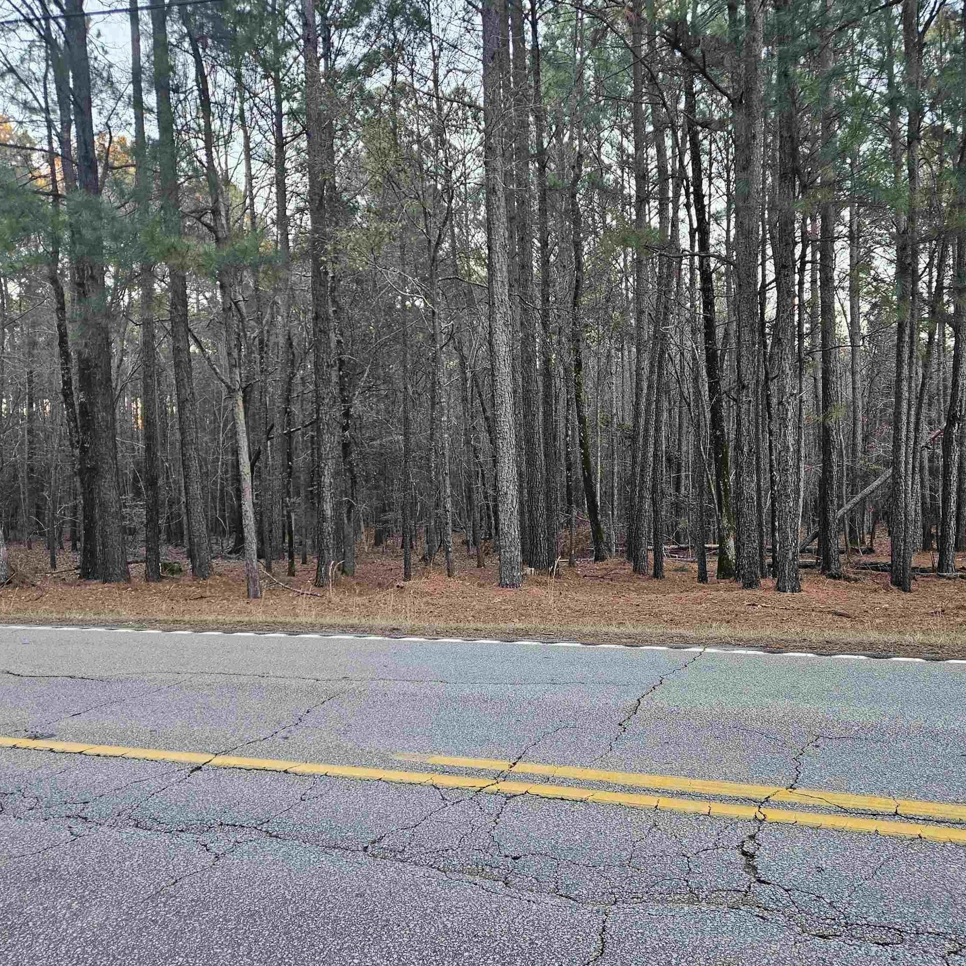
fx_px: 884
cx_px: 556
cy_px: 478
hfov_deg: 57.1
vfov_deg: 57.3
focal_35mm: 28
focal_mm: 5.4
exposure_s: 1/120
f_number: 1.8
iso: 320
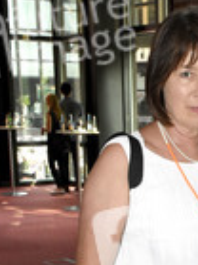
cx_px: 246
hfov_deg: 14.9
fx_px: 729
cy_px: 326
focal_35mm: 95
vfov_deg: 19.3
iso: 1600
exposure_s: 1/160
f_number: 7.1
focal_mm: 23
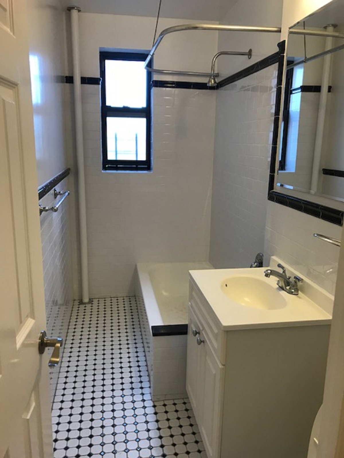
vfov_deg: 63.4
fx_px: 371
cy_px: 229
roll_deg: +1.4
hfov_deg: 49.7
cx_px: 172
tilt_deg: -12.6
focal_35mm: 28
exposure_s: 1/30
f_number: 1.8
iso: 25
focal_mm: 3.99
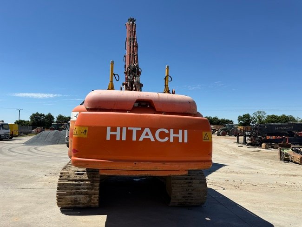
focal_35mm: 24
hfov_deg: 71.6
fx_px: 209
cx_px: 151
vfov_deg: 56.8
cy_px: 114
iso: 80
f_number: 1.78
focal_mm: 6.76
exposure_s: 1/5714
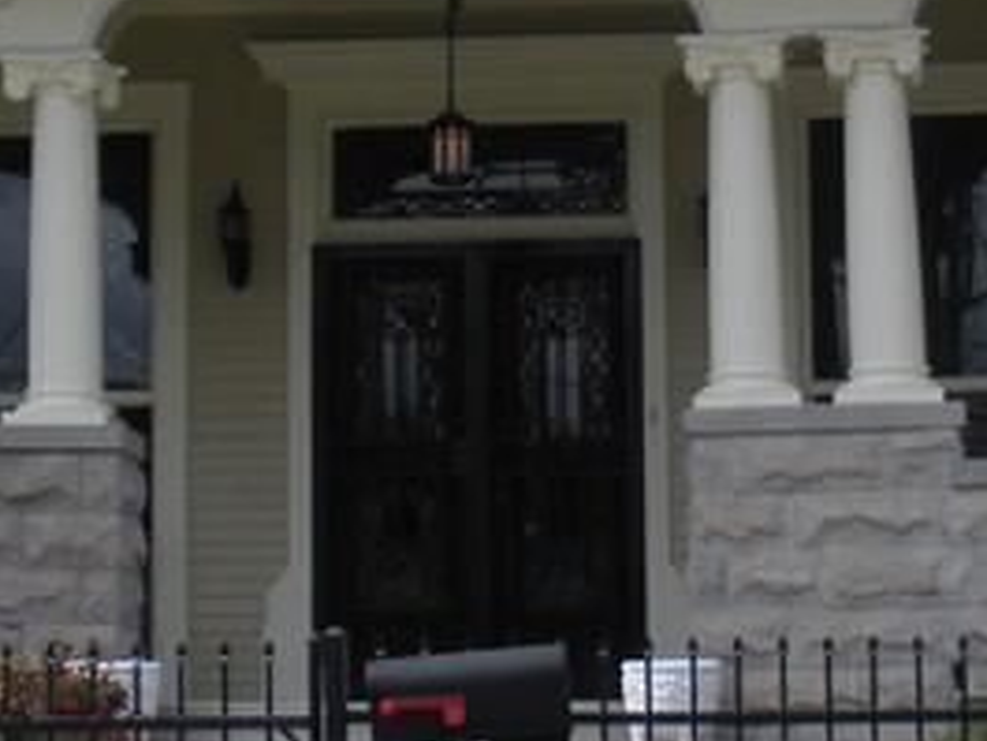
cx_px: 823
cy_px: 60
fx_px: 3965
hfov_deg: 14.1
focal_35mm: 139
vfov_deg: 10.6
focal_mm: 6.3
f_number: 3.5
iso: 64
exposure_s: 1/656
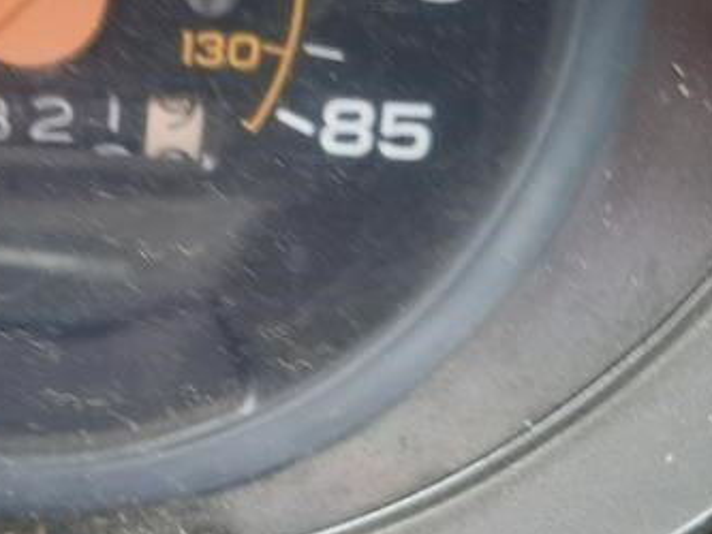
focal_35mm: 60
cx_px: 141
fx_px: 1235
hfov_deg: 31.3
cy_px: 295
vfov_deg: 24.4
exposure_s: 1/60
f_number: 2
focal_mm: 4.6
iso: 200
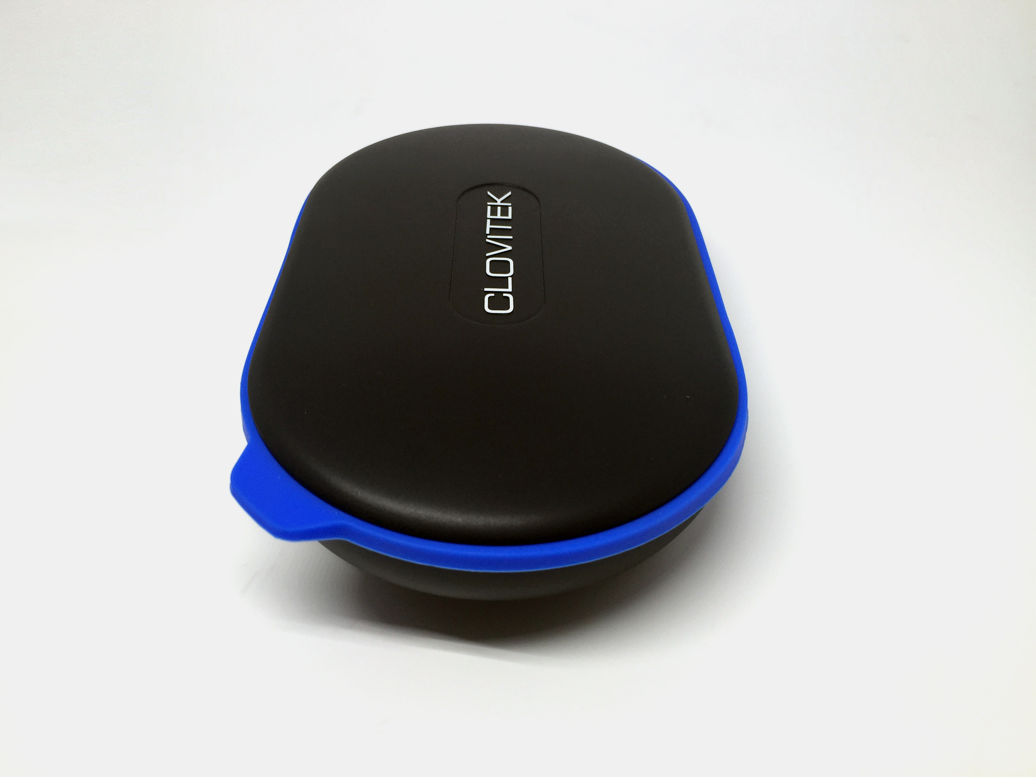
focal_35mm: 29
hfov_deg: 61.7
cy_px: 388
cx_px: 518
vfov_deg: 48.2
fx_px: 868
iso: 32
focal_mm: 4.15
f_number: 2.2
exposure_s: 1/163
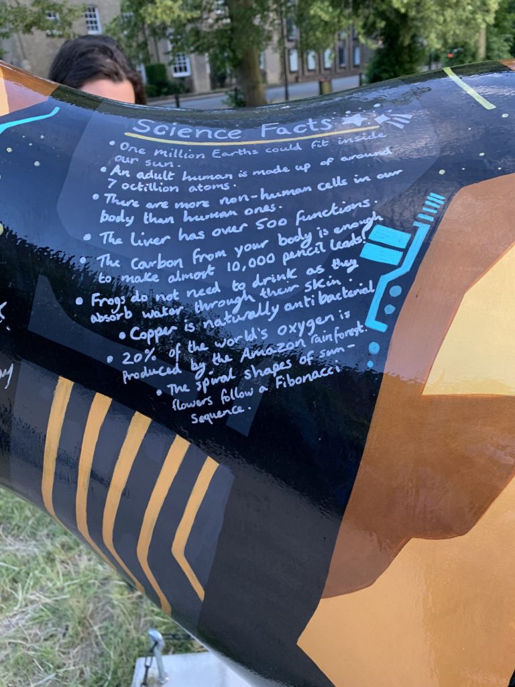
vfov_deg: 67.3
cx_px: 258
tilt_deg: -25.8
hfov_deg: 53.1
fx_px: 516
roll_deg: +6.1
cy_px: 344
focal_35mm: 26
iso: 100
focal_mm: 4.25
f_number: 1.8
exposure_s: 1/66
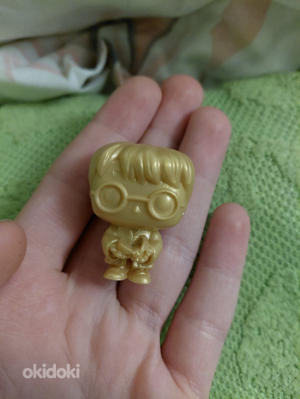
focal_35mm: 25
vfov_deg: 69.4
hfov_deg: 54.9
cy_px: 200
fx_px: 289
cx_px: 150
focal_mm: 4.69
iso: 640
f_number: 1.8
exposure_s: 1/25
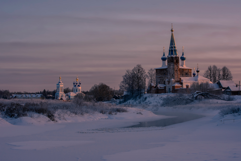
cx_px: 120
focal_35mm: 82
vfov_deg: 16.6
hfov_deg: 24.6
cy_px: 80
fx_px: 552
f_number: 18
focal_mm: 55
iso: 125
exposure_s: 1/50
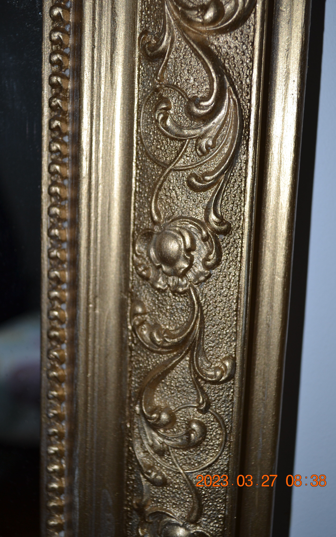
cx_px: 169
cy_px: 269
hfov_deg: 26.3
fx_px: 718
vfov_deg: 41.1
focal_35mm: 49
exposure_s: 1/60
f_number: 4.8
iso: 200
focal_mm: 32
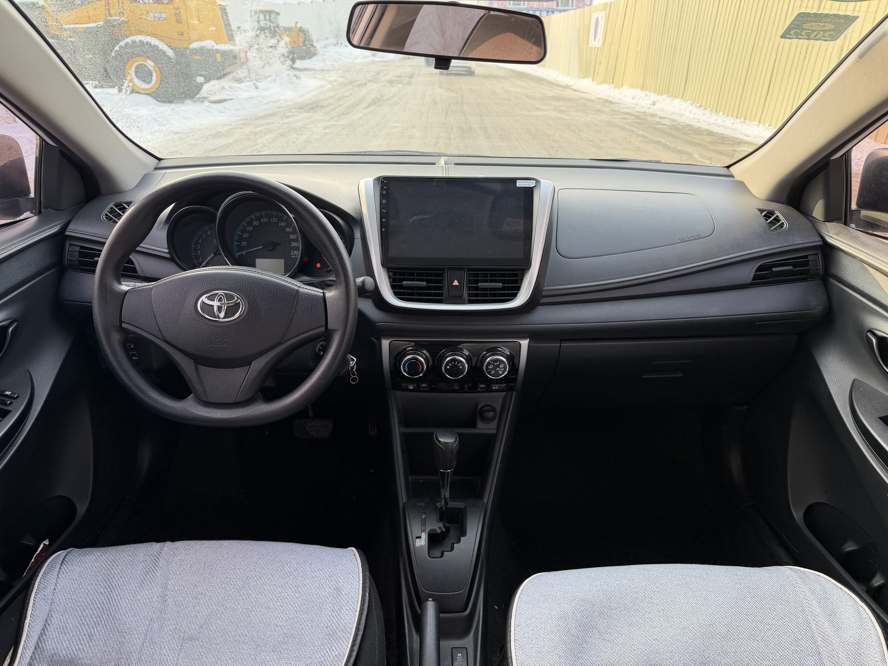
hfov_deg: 71.6
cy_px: 333
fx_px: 616
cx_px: 444
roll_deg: -1.2
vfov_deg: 56.8
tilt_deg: -23.1
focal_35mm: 24
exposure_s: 1/290
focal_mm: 6.76
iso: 80
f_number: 1.78
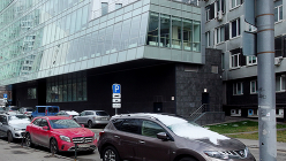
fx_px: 326
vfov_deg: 27.6
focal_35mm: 43
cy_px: 105
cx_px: 91
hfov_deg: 46.4
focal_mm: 6
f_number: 5.6
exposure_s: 1/320
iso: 200
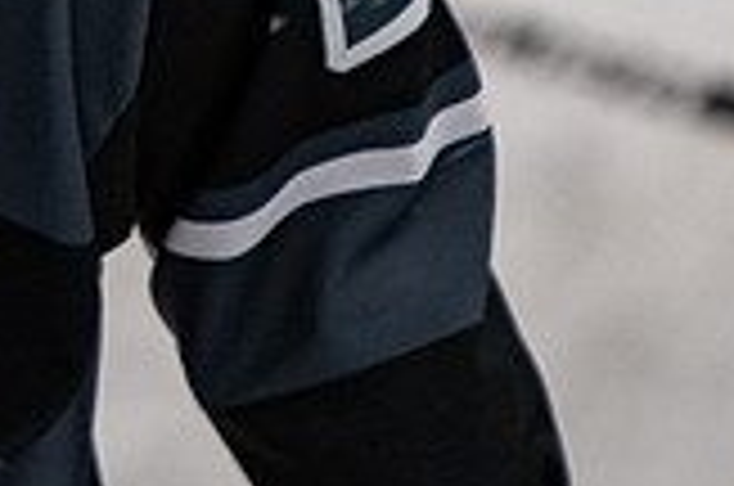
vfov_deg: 0.9
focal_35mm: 1487
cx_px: -478
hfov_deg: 1.4
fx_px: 30259
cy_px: -609
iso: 1600
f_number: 2.8
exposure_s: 1/800
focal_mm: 200
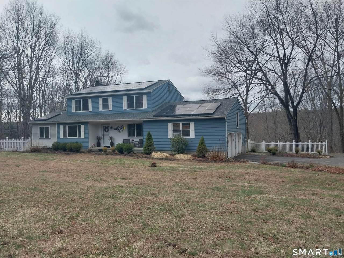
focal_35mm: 26
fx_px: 258
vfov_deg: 53.1
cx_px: 172
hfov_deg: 67.3
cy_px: 129
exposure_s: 1/543
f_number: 1.8
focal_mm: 4
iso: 20
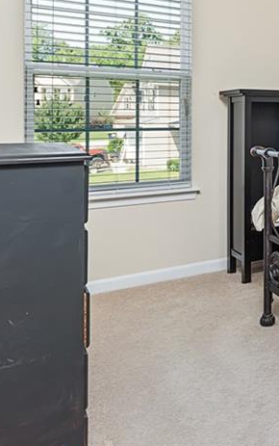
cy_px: 139
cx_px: 403
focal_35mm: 37
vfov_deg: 51.3
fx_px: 451
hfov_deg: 26.4
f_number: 9
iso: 200
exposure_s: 1/60
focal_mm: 11
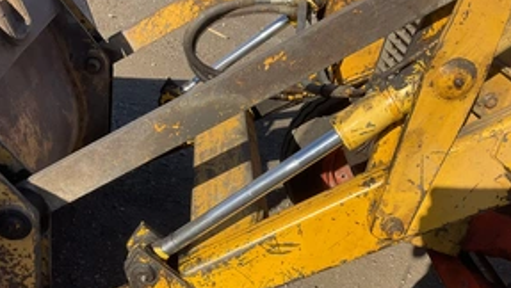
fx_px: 597
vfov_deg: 27.1
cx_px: 294
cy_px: 181
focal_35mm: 44
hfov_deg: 46.2
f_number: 1.8
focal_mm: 3
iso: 25
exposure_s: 1/1055
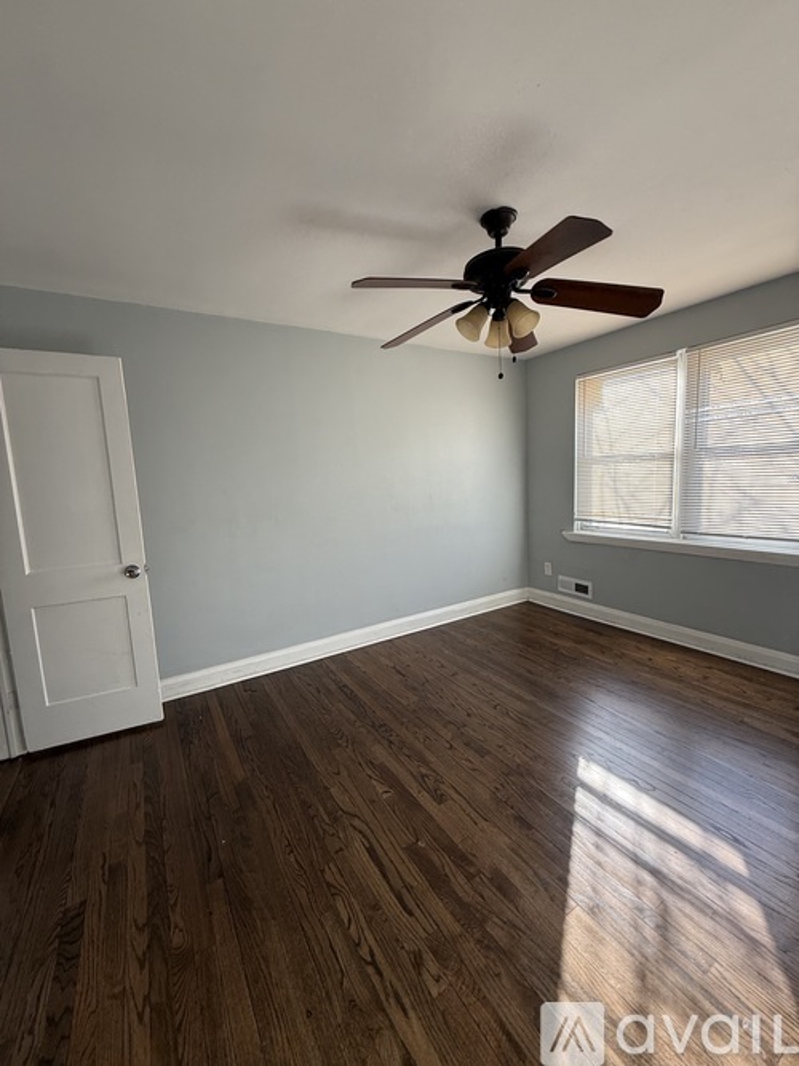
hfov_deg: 85.7
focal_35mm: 14
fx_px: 431
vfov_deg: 102.1
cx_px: 400
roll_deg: +2.2
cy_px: 533
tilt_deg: -6.7
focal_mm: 2.22
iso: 80
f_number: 2.2
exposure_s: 1/99
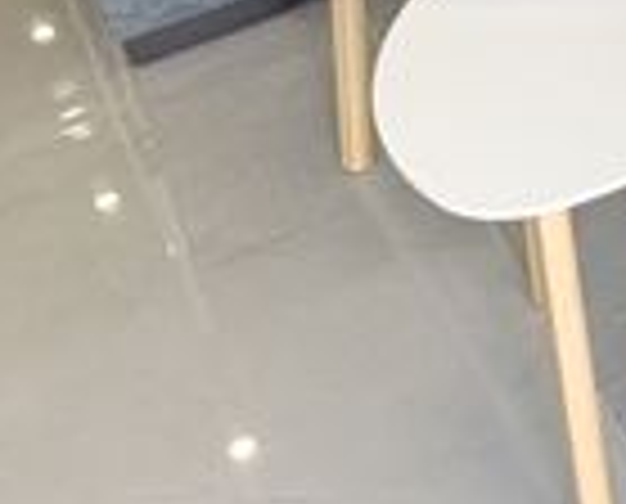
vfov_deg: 13.8
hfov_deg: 15.4
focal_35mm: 103
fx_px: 1914
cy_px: -315
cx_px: 1207
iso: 320
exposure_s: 1/100
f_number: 1.6
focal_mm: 6.14
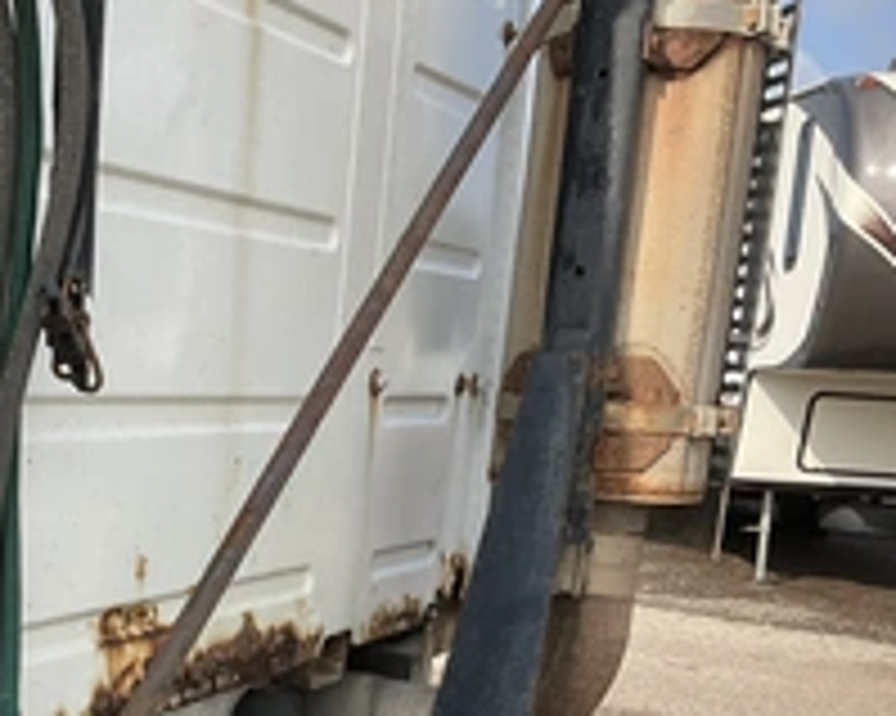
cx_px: 153
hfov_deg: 32.0
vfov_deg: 25.7
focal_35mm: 57
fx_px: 1511
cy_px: 666
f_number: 1.8
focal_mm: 3
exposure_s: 1/1221
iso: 25
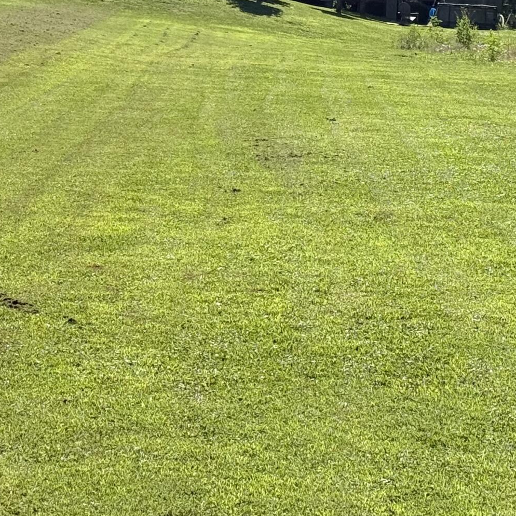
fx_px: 2159
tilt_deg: -0.6
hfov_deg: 13.6
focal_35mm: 128
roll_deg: -3.9
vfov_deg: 13.4
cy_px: -28
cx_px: 366
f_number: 1.78
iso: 80
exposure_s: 1/5208
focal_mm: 6.76
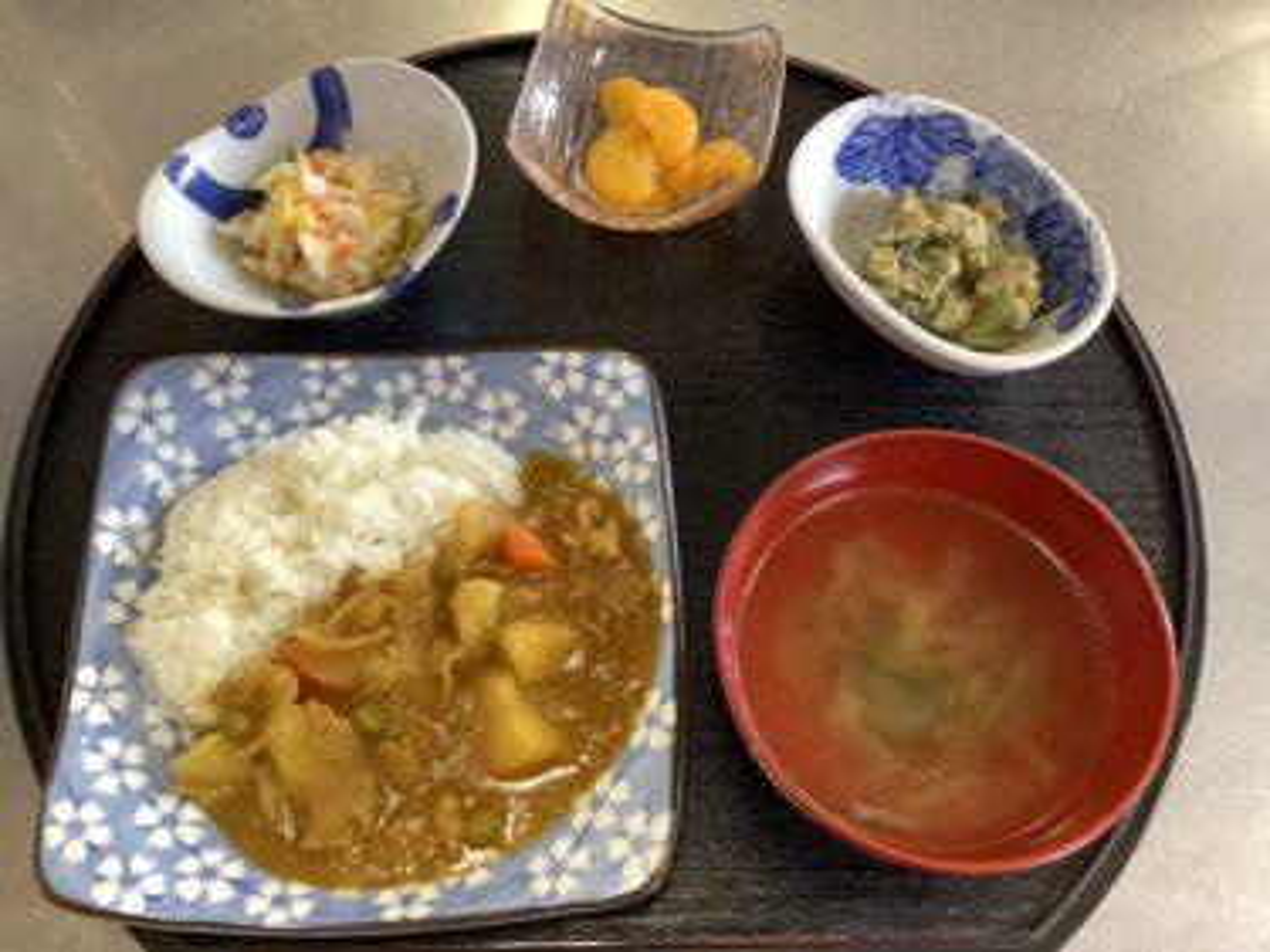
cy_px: 476
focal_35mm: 31
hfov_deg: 58.4
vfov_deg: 45.4
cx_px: 635
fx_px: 1137
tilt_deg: -66.4
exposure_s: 1/33
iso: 320
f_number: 2.4
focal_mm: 3.3
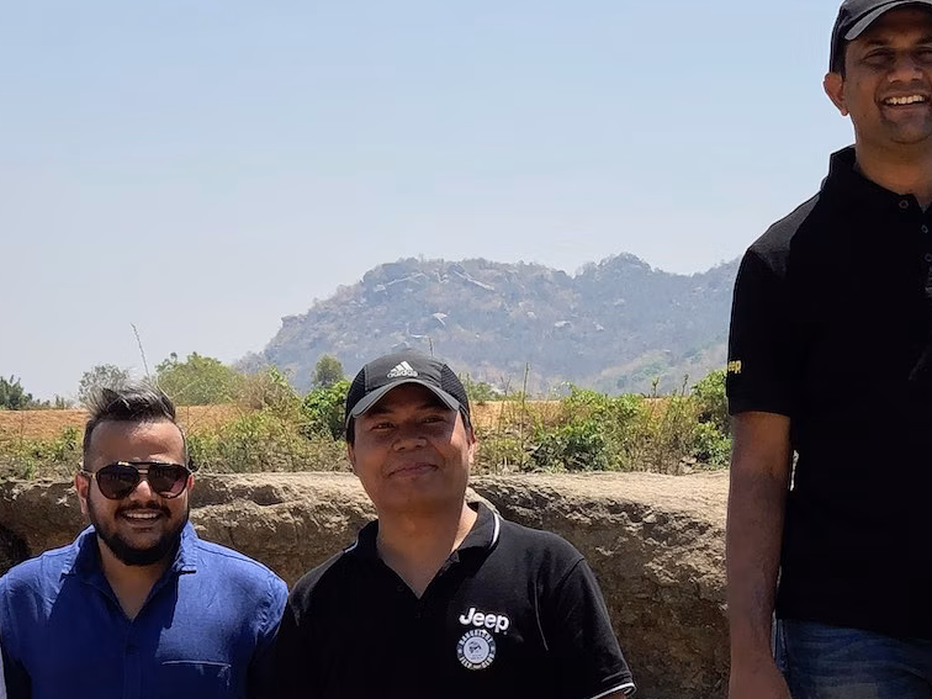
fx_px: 3554
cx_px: 554
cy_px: 756
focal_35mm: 132
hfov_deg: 14.9
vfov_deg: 11.1
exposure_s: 1/615
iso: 16
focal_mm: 6
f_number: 2.4
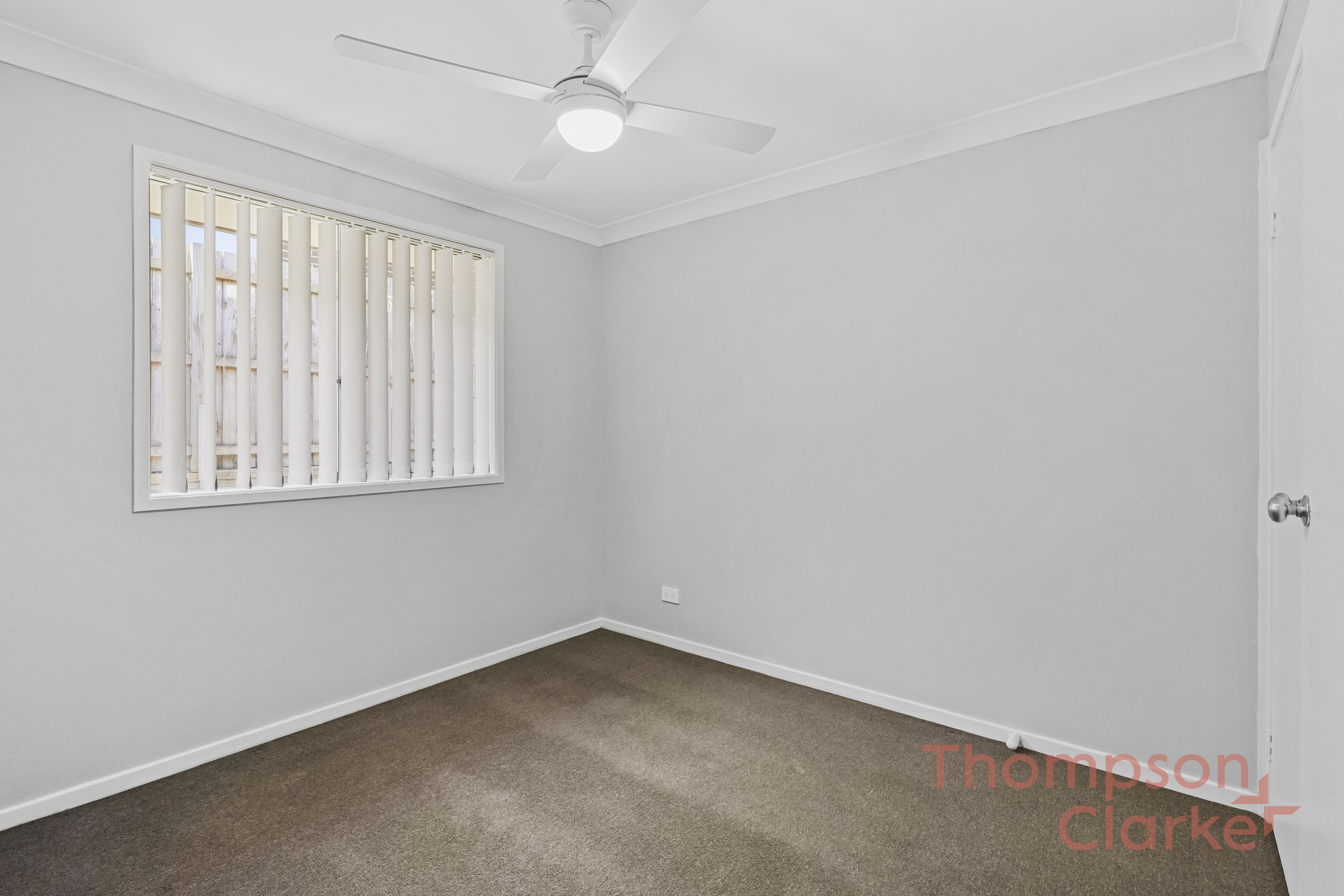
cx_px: 672
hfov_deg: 95.0
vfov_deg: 72.1
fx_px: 616
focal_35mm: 16
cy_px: 448
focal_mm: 11
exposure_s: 1/30
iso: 6400
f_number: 9
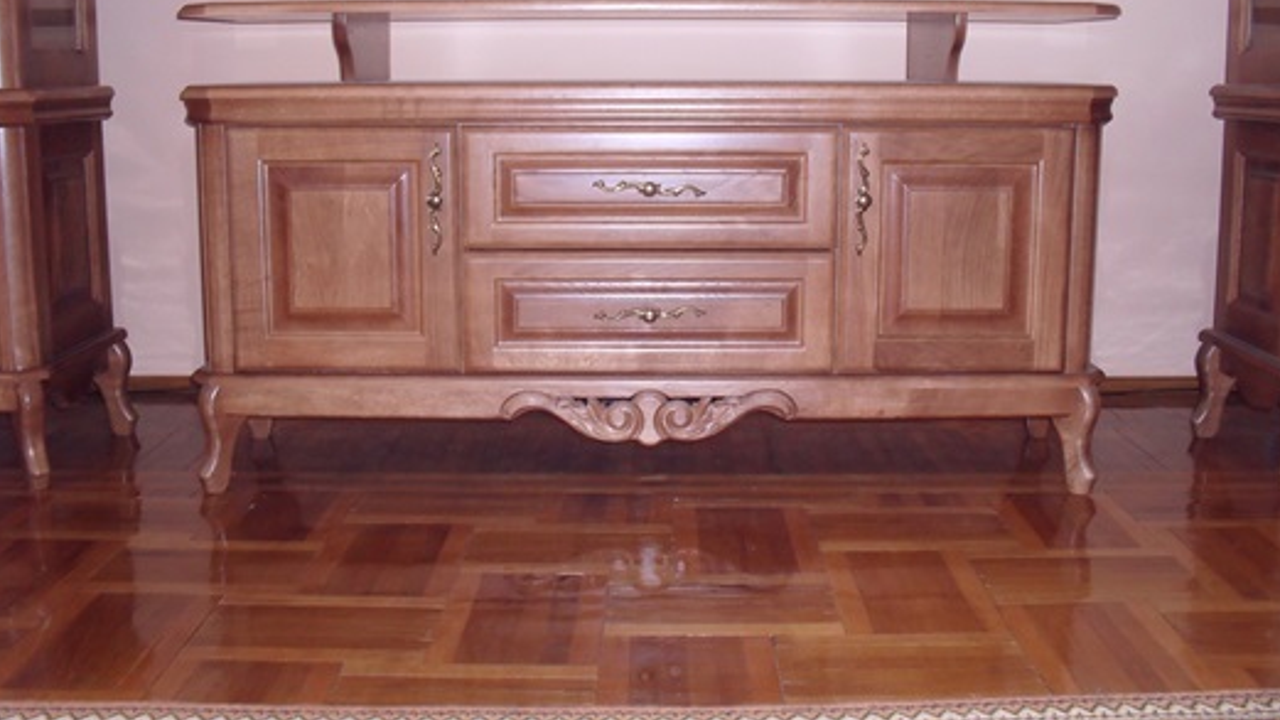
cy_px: 295
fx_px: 1324
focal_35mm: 39
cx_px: 647
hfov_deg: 51.6
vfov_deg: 30.4
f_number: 3.2
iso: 200
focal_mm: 6.3
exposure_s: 1/45
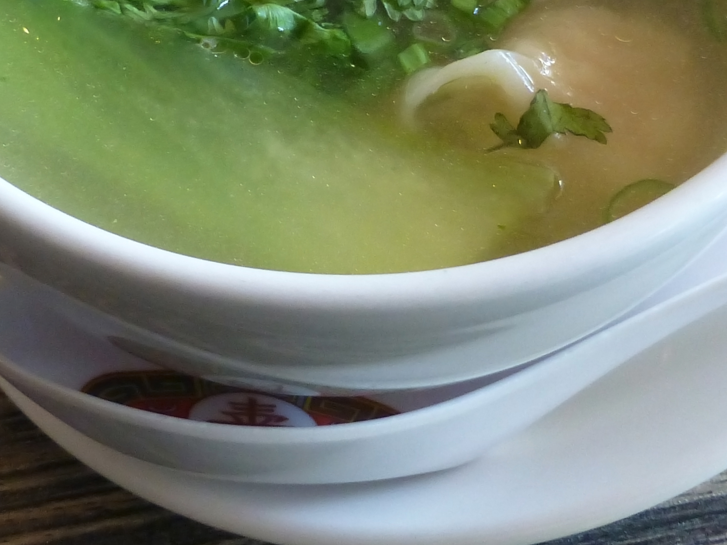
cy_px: 96
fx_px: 1386
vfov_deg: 21.9
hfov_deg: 29.4
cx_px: 329
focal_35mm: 66
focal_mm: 4.3
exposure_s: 1/25
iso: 400
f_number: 3.3
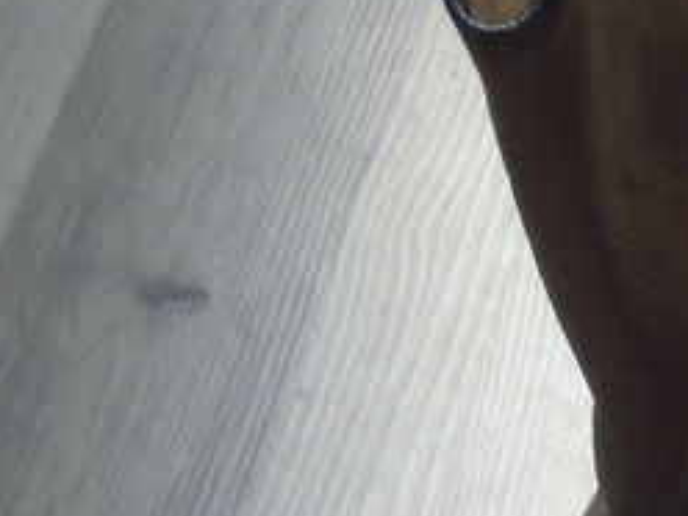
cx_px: 1090
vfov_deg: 6.8
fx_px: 4333
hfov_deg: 8.8
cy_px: 313
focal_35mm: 218
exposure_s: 1/50
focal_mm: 9.6
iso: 320
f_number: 3.7
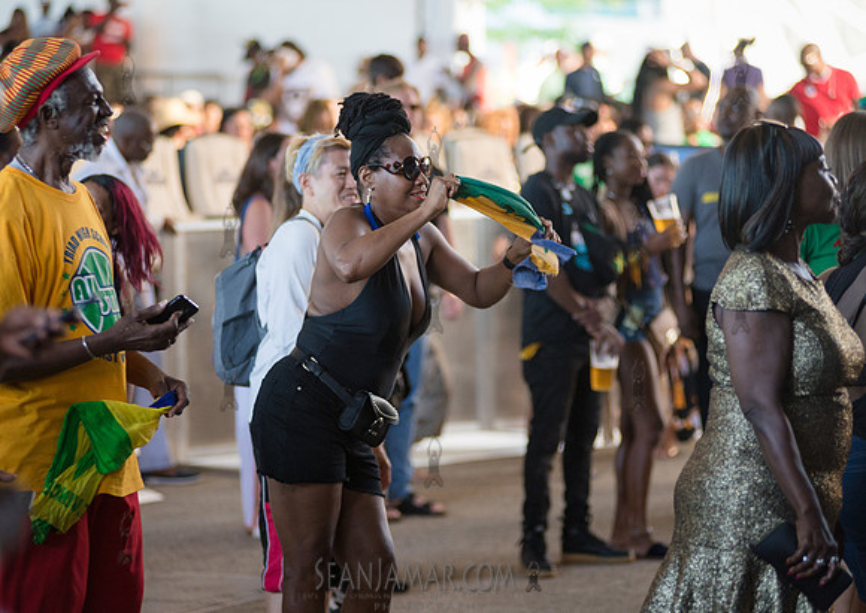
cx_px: 382
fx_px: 3361
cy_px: 298
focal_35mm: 137
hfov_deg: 14.7
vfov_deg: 10.4
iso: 1600
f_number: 2.8
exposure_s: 1/640
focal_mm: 125
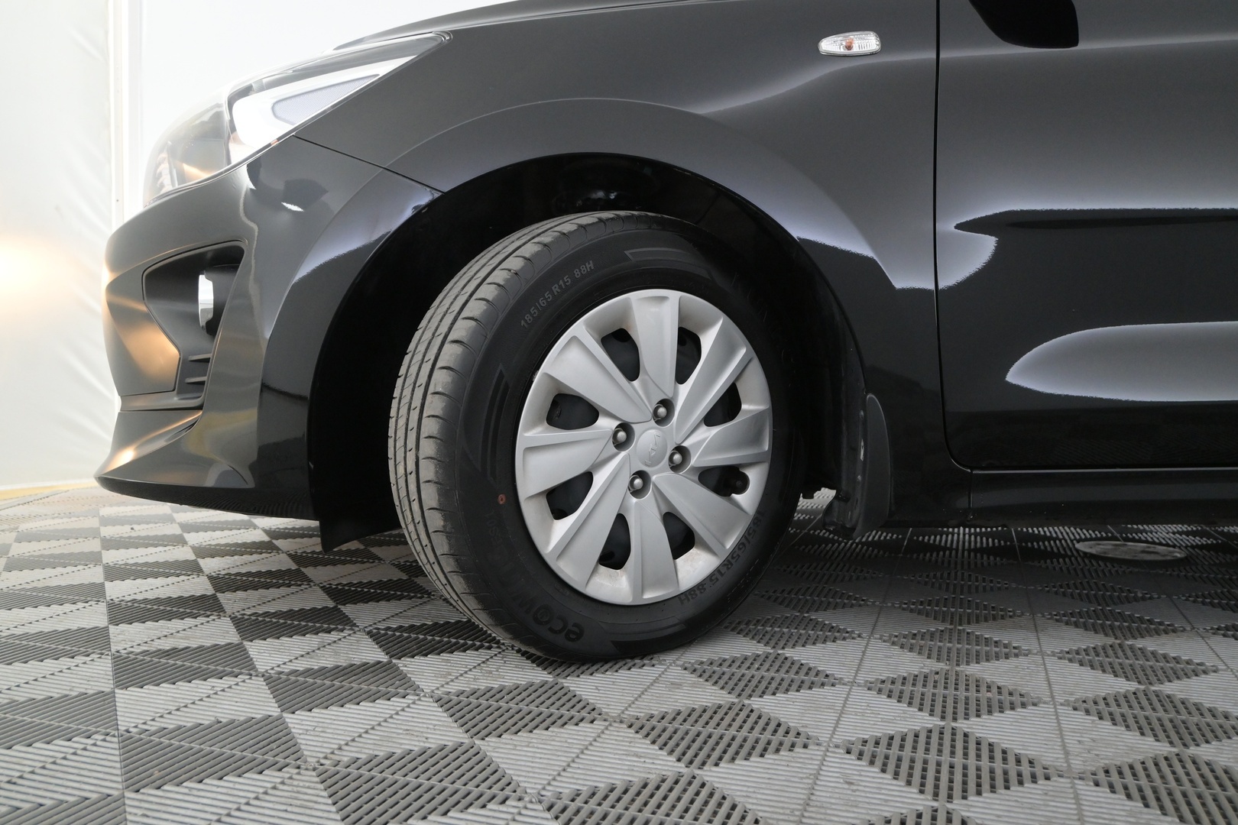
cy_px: 412
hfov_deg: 59.5
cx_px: 619
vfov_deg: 41.7
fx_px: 1083
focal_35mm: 32
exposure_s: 1/80
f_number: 4.5
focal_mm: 21
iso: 2500
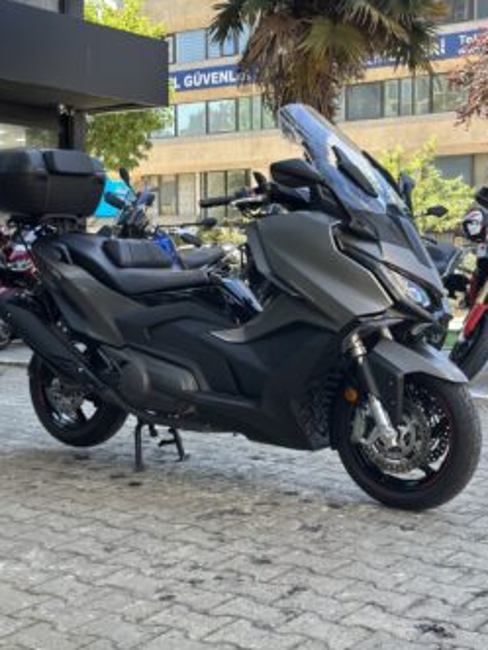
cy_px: 301
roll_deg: -0.5
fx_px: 1015
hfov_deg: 27.0
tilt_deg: -2.3
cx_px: 241
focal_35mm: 54
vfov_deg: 35.5
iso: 80
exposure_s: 1/454
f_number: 1.78
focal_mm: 6.86
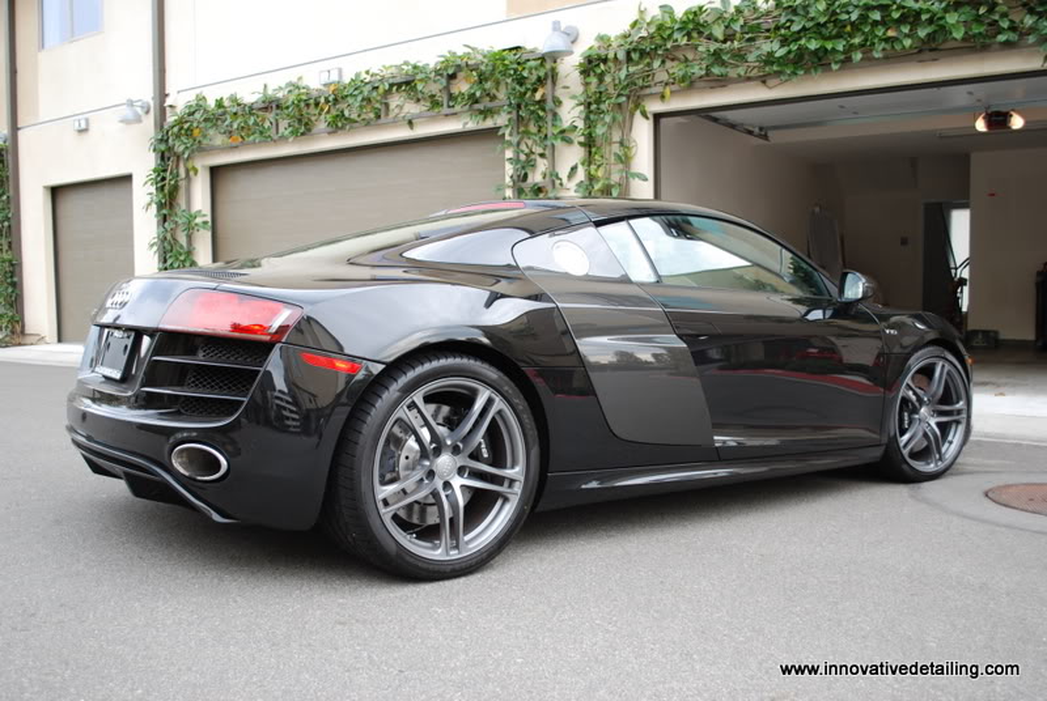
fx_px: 961
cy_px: 350
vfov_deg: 40.1
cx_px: 524
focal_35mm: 33
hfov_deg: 57.2
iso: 200
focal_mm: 22
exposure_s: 1/125
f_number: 4
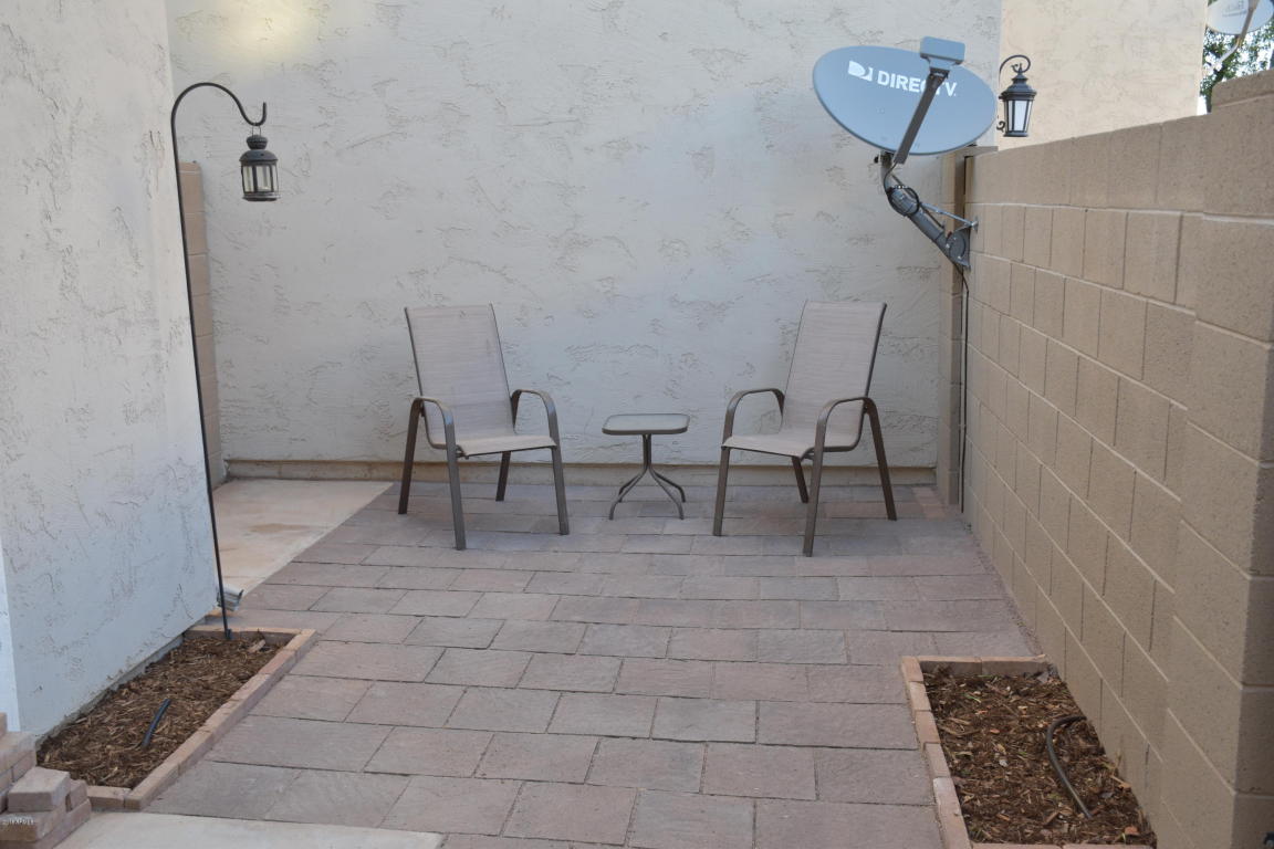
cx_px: 637
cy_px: 424
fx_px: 1221
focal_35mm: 34
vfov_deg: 38.4
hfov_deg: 55.1
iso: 400
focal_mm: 23
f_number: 5
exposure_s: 1/125
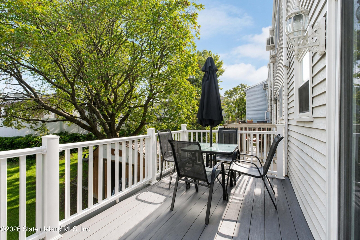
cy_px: 120
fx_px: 150
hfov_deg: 100.4
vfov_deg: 77.3
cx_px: 180
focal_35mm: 15
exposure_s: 1/100
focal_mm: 10
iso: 320
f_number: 8
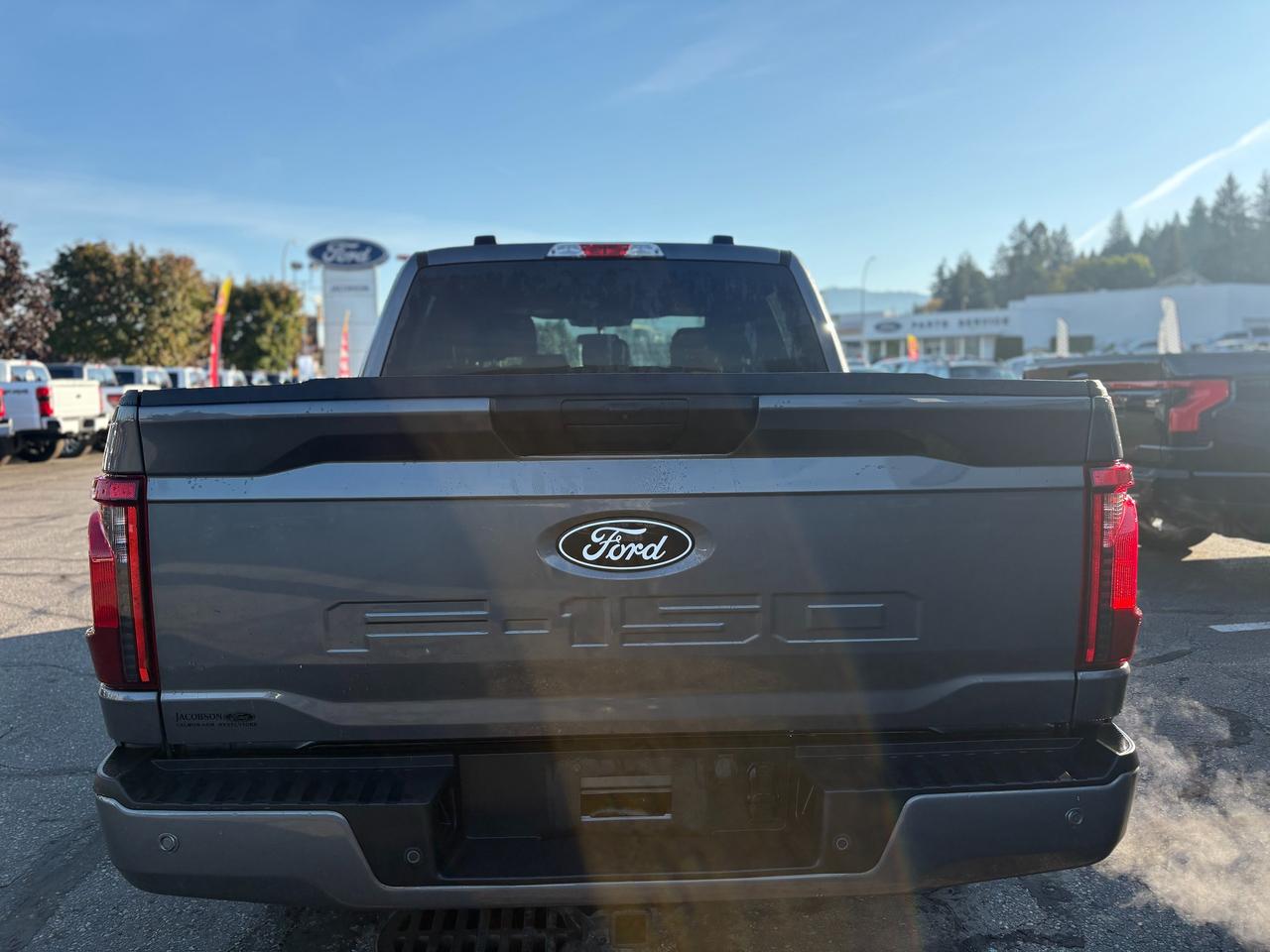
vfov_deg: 53.1
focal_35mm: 26
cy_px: 476
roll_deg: +0.7
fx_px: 954
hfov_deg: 67.3
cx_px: 635
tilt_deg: -4.5
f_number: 1.6
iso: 64
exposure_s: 1/2075
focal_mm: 5.96
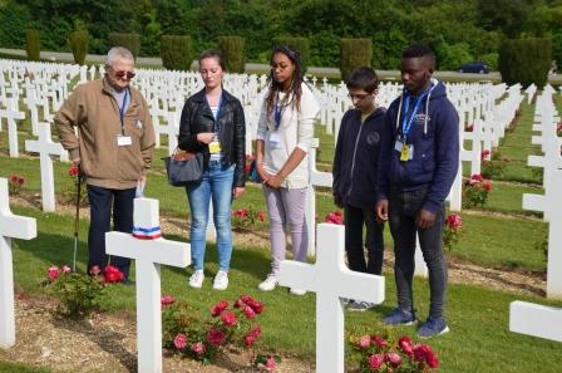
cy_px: 186
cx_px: 281
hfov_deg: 35.1
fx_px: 888
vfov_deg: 23.7
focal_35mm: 57
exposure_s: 1/1250
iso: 100
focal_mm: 38
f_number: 4.5
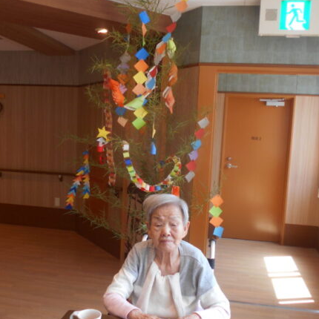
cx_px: 154
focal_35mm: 37
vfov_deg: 44.9
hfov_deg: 44.9
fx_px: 386
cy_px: 177
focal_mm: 5.1
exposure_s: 1/40
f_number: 3.4
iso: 80
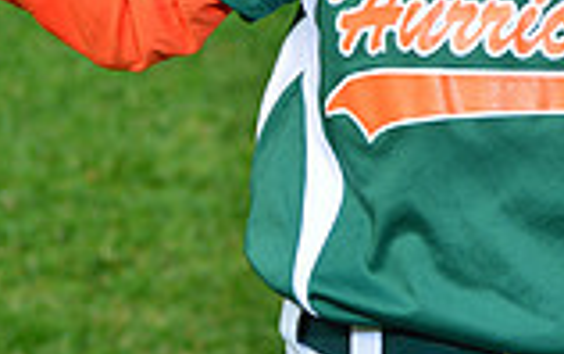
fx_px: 6676
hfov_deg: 4.8
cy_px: -234
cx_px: 471
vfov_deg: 3.0
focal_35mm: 434
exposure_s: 1/200
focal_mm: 116
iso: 200
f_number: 10
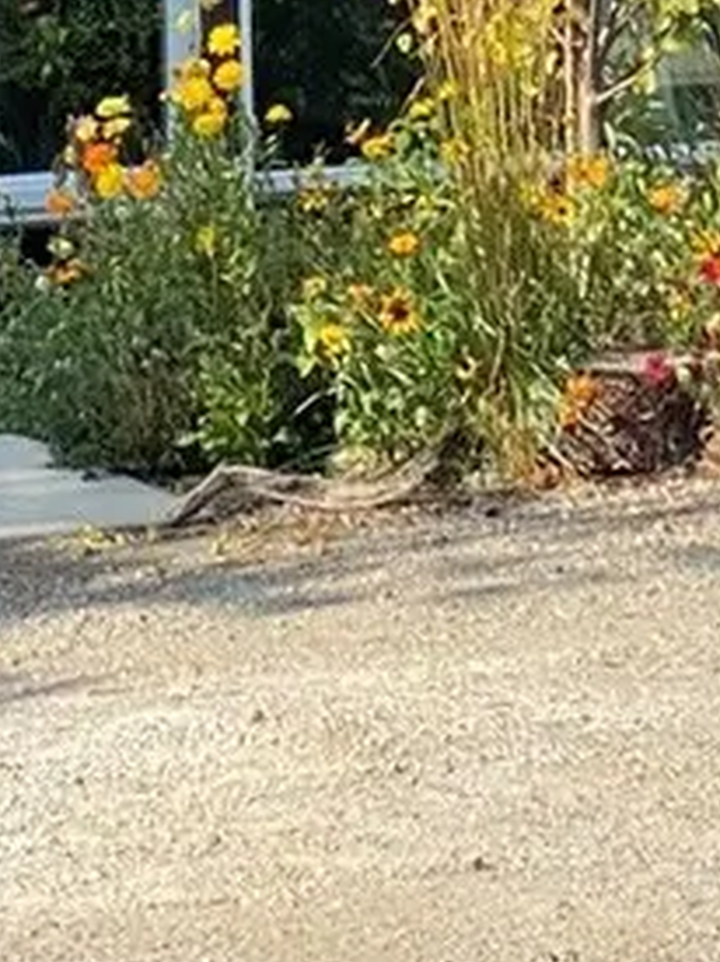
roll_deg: +0.4
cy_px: -1508
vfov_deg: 6.8
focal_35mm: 272
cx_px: 87
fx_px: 7549
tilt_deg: +6.9
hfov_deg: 5.5
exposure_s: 1/888
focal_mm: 6
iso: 20
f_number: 2
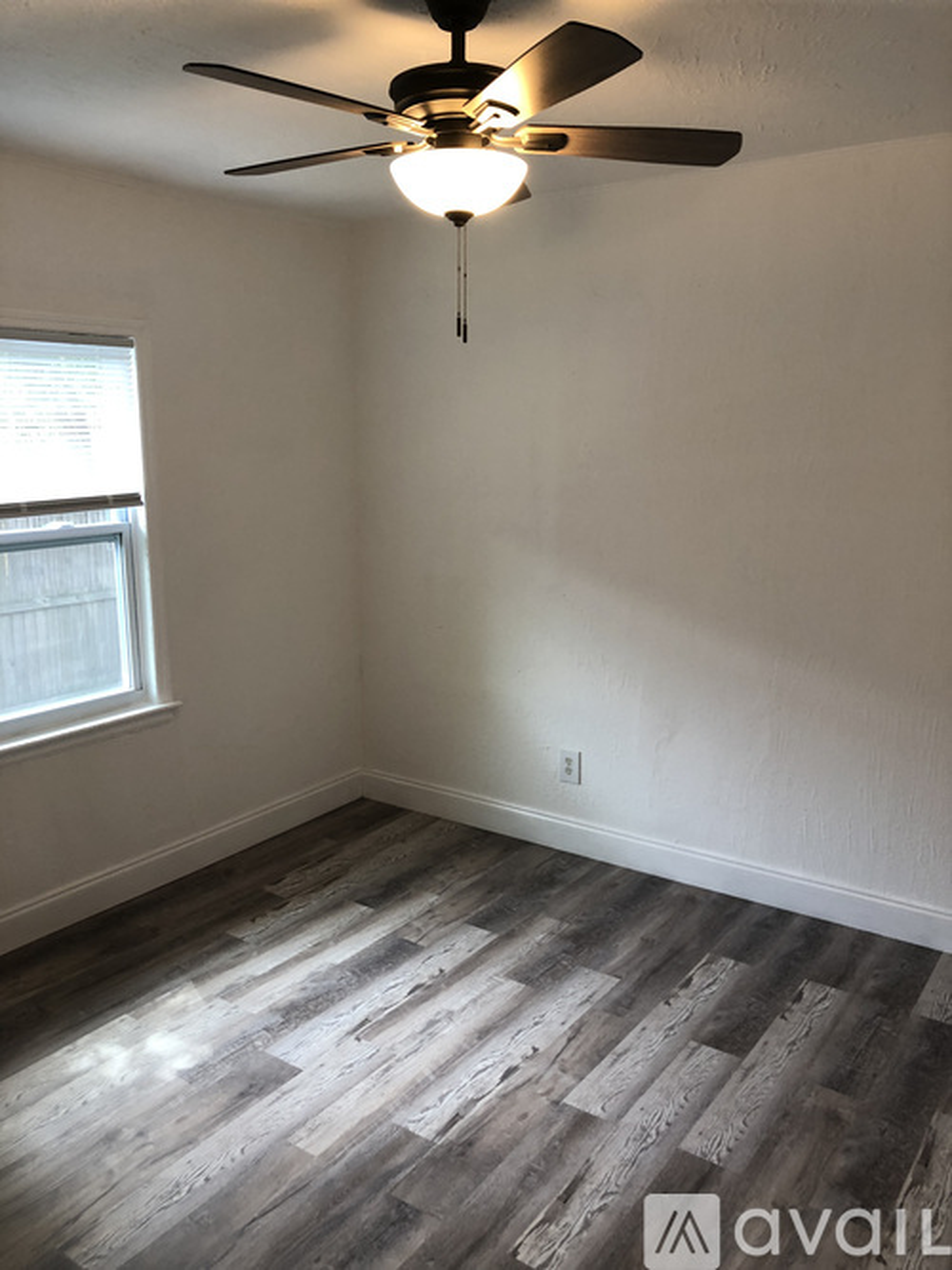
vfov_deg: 63.5
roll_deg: +1.1
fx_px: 1027
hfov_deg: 49.7
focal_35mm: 28
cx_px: 476
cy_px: 635
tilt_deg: -11.1
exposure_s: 1/30
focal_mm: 3.99
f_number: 1.8
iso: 25
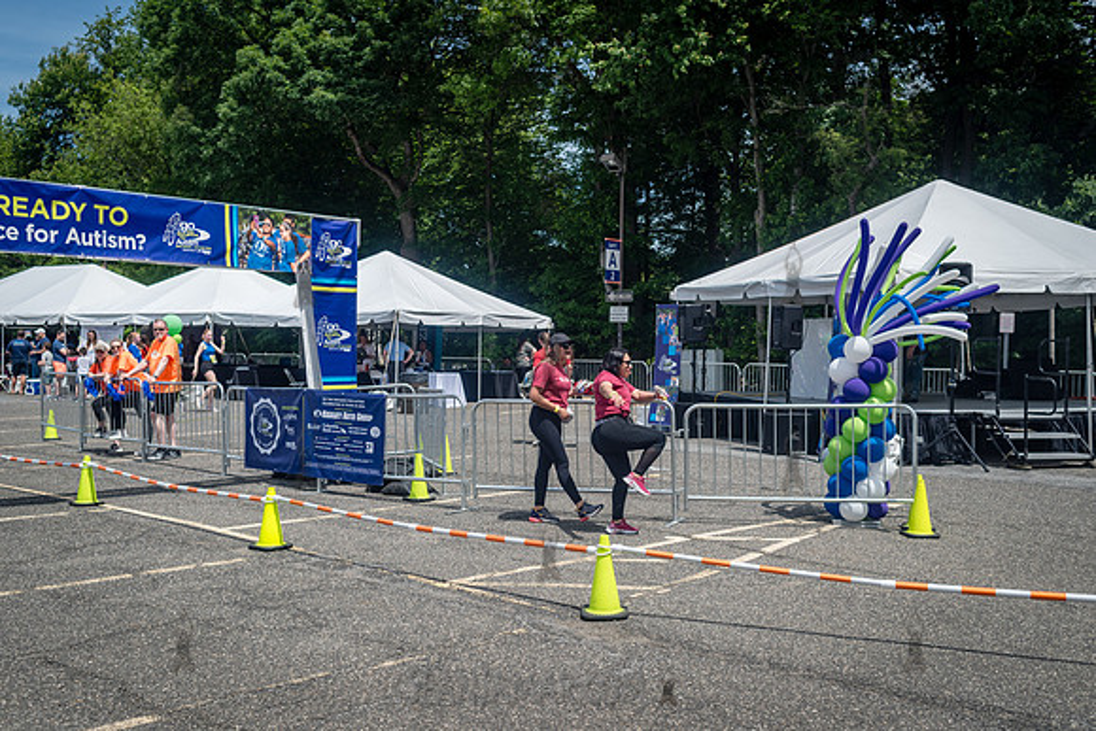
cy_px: 365
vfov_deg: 36.0
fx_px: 1125
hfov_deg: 51.9
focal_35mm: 37
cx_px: 531
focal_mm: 35
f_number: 4
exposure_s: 1/2500
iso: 200
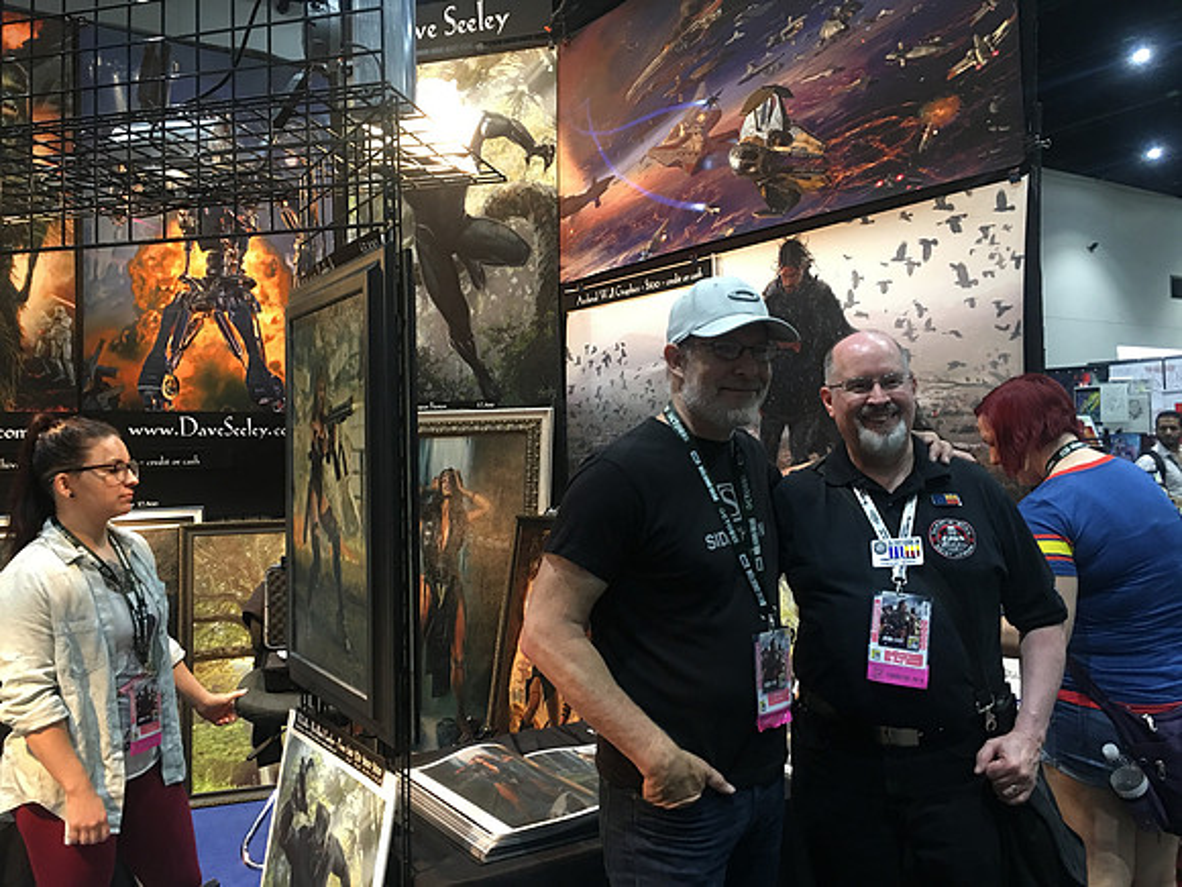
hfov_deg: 61.7
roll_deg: +0.7
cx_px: 591
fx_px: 990
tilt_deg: +1.5
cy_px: 444
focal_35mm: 29
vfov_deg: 48.2
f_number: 2.2
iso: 64
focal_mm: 4.15
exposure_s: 1/15
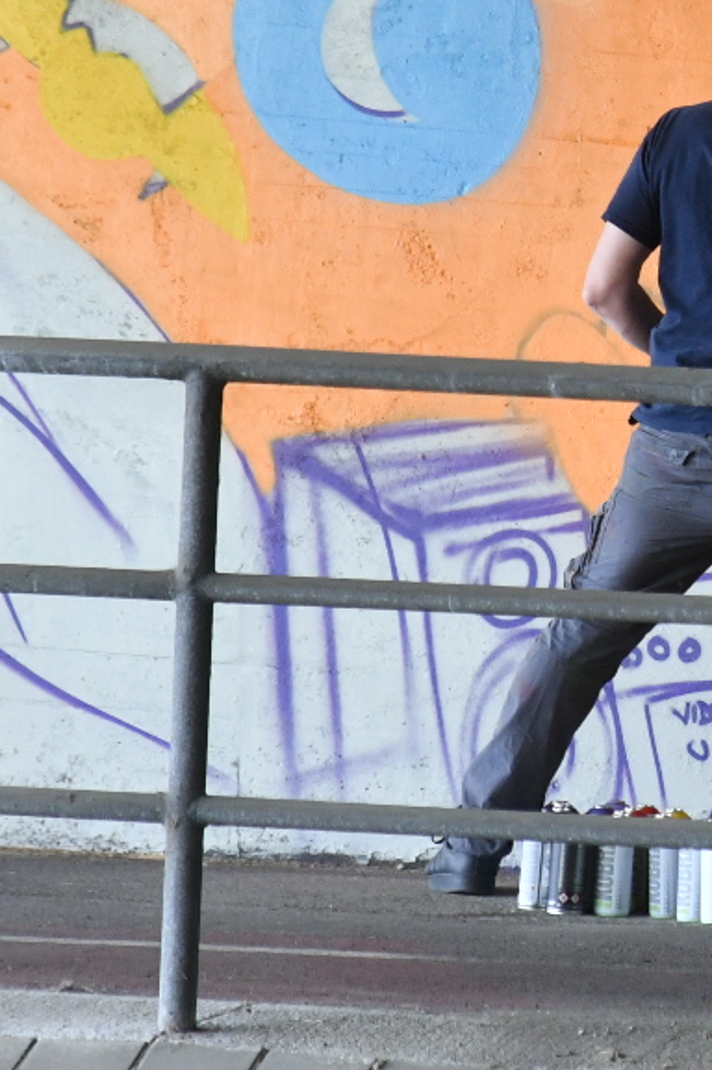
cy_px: 291
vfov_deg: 2.4
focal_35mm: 843
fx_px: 25037
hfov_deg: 1.6
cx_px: 949
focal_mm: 200
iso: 1400
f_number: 4.5
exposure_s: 1/320
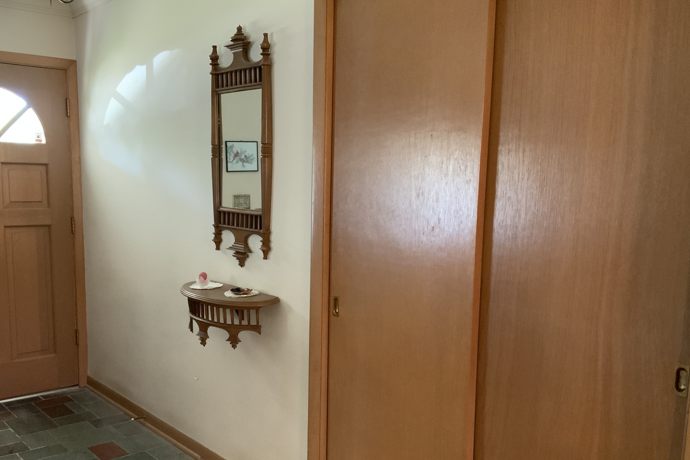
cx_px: 315
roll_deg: -1.1
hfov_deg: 54.4
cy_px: 283
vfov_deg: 37.6
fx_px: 671
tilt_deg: -8.7
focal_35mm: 35
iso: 320
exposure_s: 1/30
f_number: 1.8
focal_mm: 3
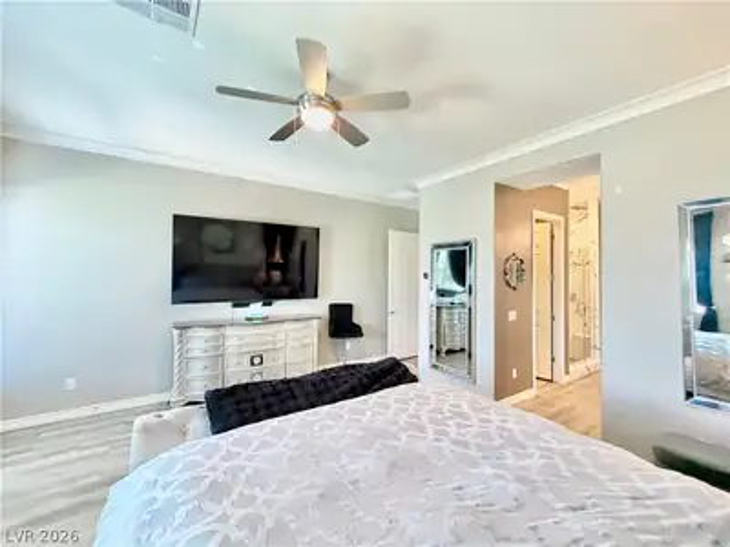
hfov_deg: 102.1
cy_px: 274
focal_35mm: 14
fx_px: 295
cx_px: 365
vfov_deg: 85.7
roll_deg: -0.5
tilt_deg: +0.1
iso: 640
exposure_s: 1/60
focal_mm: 2.22
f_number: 2.2
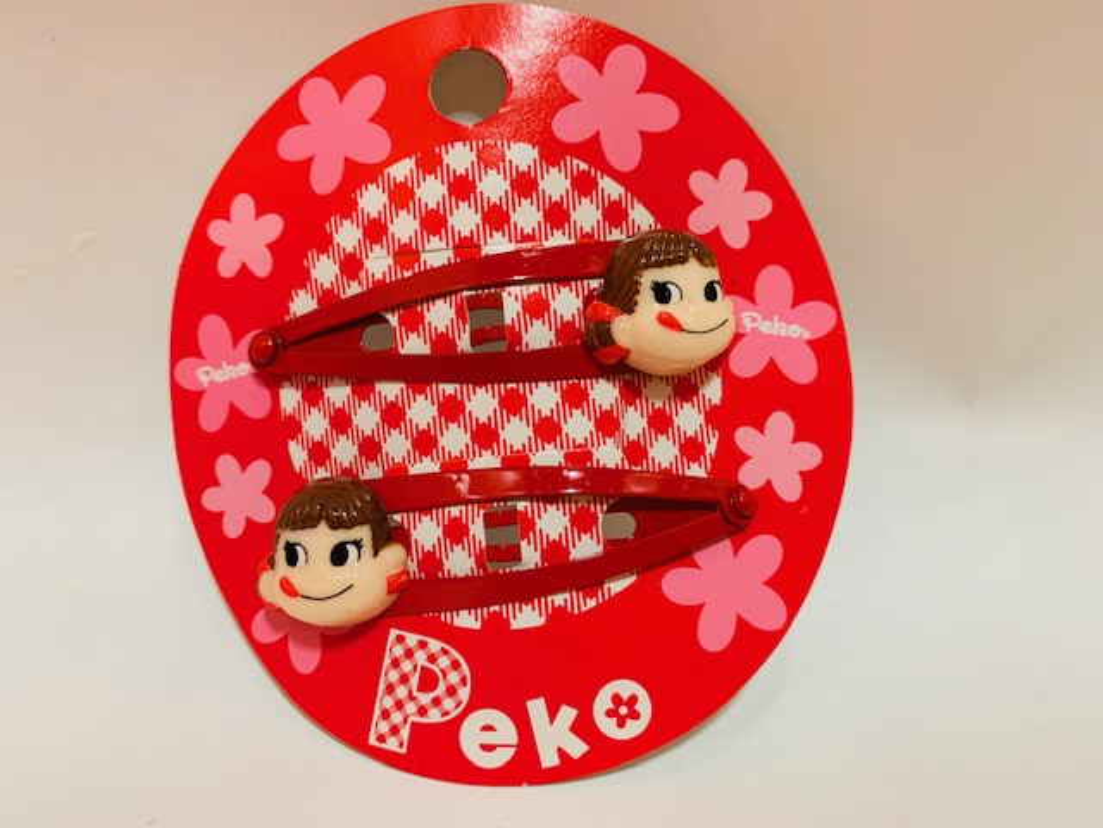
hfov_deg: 67.3
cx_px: 552
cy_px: 414
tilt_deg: -15.6
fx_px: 828
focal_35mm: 26
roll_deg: +0.2
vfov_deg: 53.1
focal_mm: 4.25
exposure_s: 1/50
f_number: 1.8
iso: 200
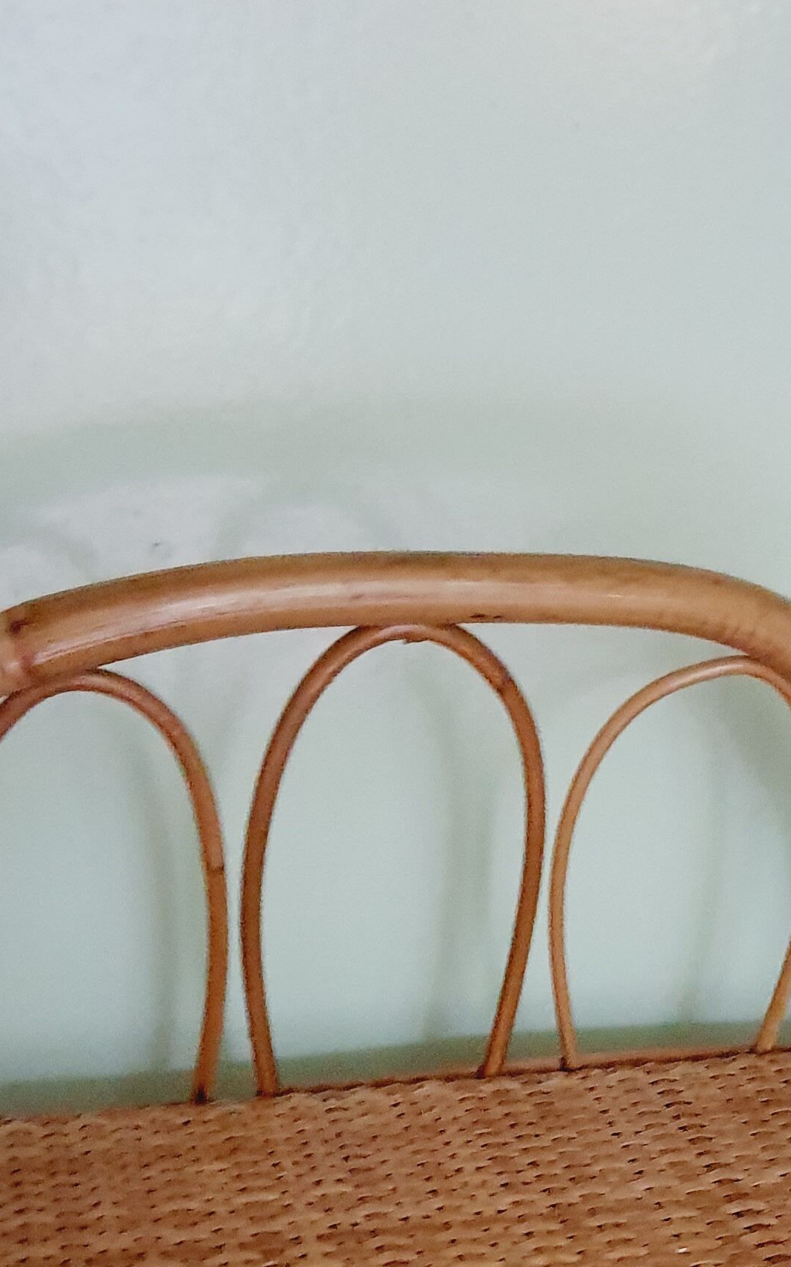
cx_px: 500
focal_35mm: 65
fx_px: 2243
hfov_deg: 20.0
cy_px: 1251
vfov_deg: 29.5
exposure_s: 1/10
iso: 640
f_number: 1.7
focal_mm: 4.32
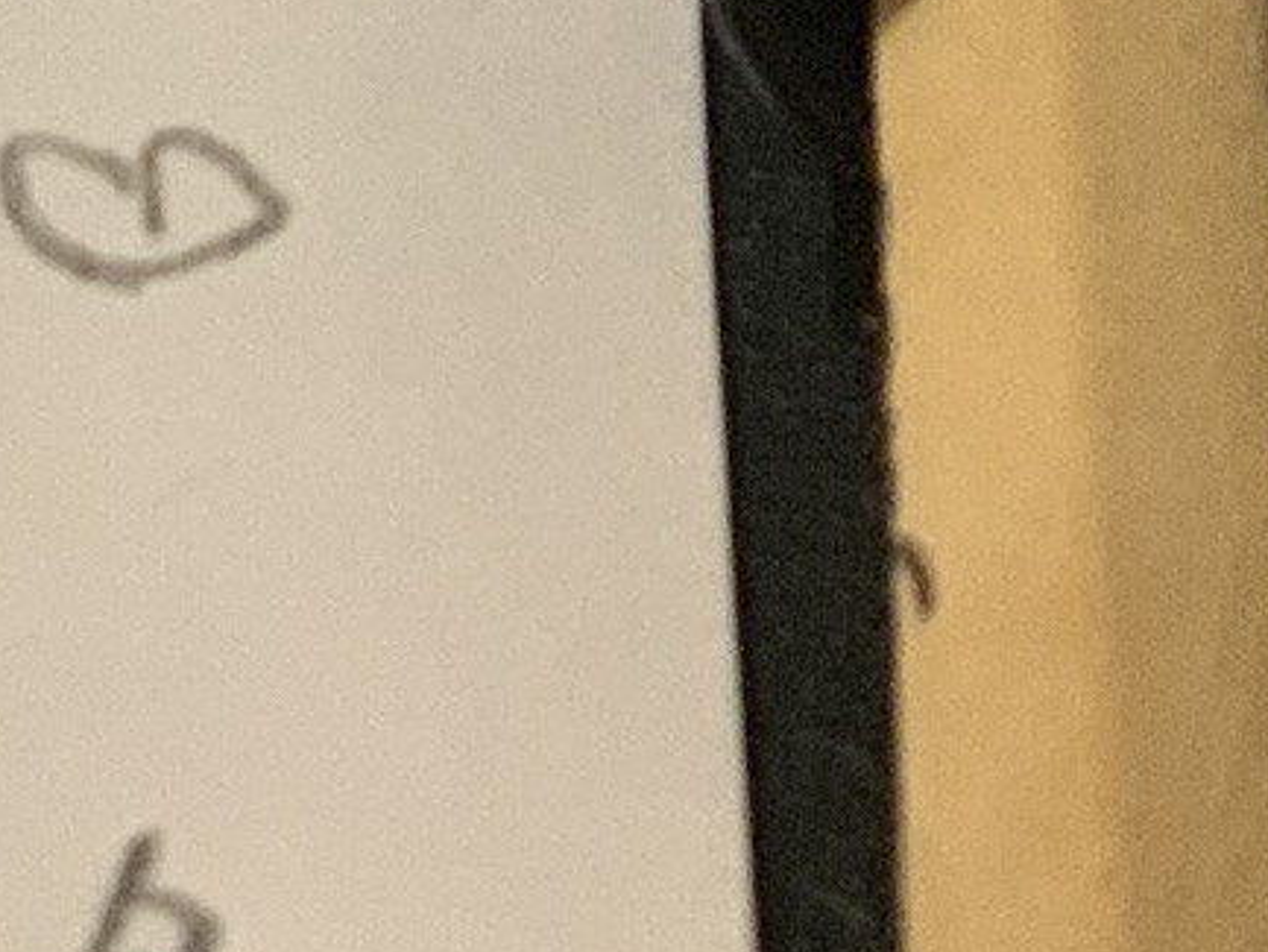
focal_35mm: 240
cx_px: -413
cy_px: -328
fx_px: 8794
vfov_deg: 6.1
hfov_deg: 8.1
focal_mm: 6
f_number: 2.4
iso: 320
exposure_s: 1/50
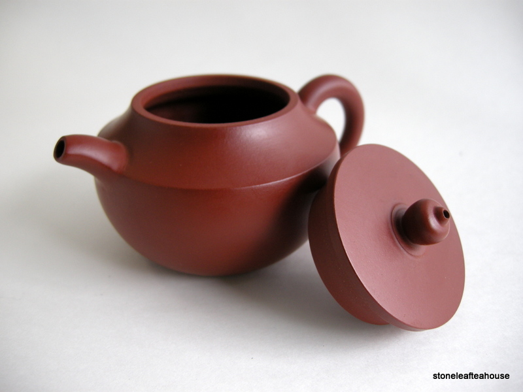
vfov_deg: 40.7
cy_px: 196
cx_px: 262
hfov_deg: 52.6
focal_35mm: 35
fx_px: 529
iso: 116
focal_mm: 7.5
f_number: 2.7
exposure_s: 1/59.8
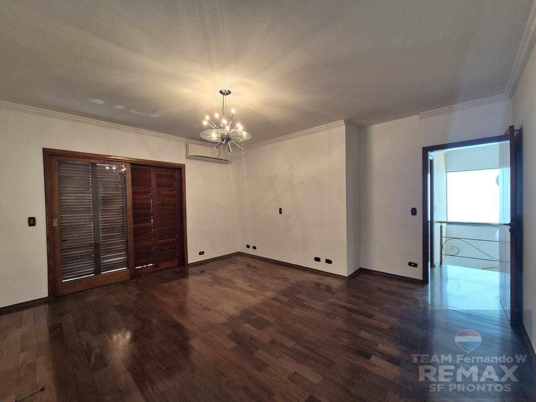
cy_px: 201
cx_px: 268
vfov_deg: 89.9
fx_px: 201
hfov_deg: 106.2
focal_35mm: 13
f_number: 2.2
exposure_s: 1/60
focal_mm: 2.2
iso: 200
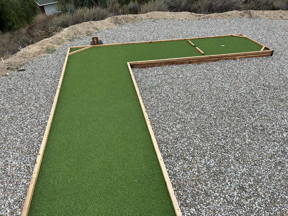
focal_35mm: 26
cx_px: 144
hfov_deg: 67.3
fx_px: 216
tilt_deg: -35.7
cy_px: 108
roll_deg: +0.7
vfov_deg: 53.1
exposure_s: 1/360
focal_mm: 5.7
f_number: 1.5
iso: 50
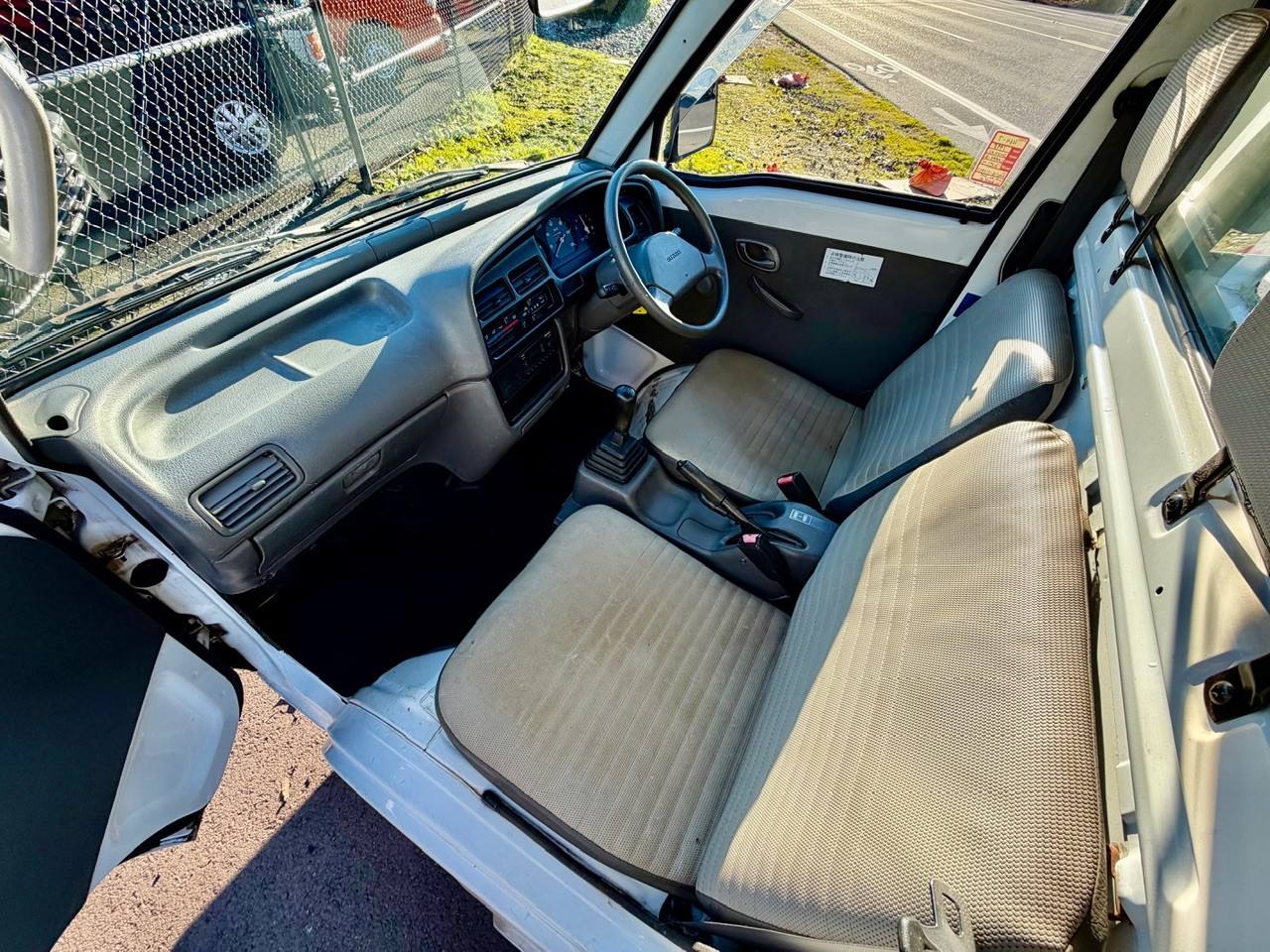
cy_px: 476
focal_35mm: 14
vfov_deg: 85.7
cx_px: 635
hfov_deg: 102.1
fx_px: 514
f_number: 2.2
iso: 40
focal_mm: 2.22
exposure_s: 1/233
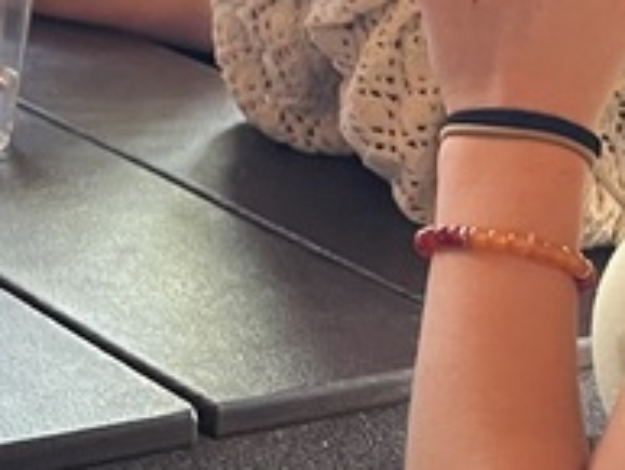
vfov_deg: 10.3
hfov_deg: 13.1
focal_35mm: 138
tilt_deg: -10.5
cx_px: -434
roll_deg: -2.0
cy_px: -324
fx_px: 2493
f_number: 1.5
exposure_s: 1/60
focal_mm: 5.7
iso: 125
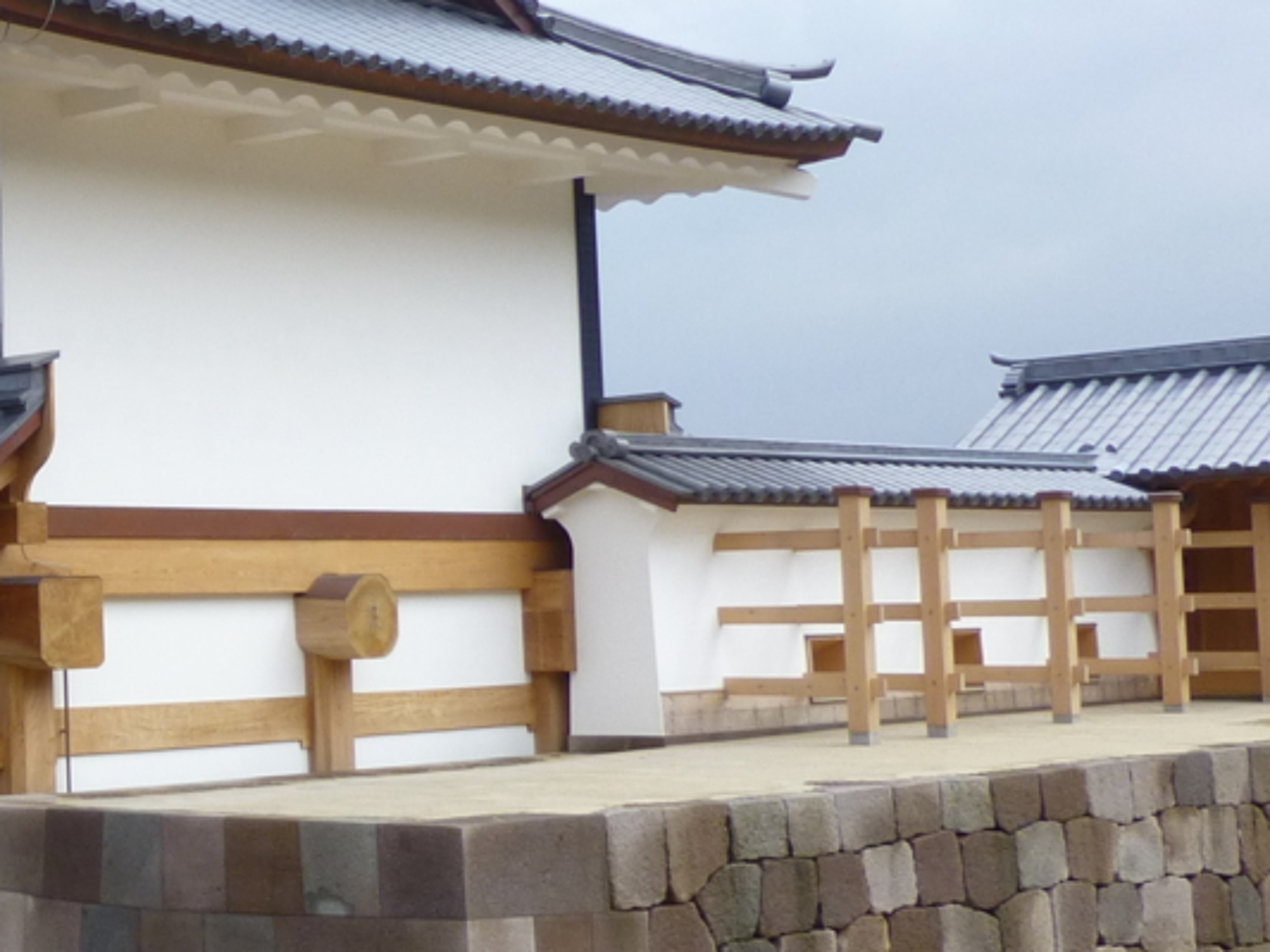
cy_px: 445
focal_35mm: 72
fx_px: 2642
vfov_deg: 20.4
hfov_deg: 24.1
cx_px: -322
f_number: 4
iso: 100
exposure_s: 1/400
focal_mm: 4.3
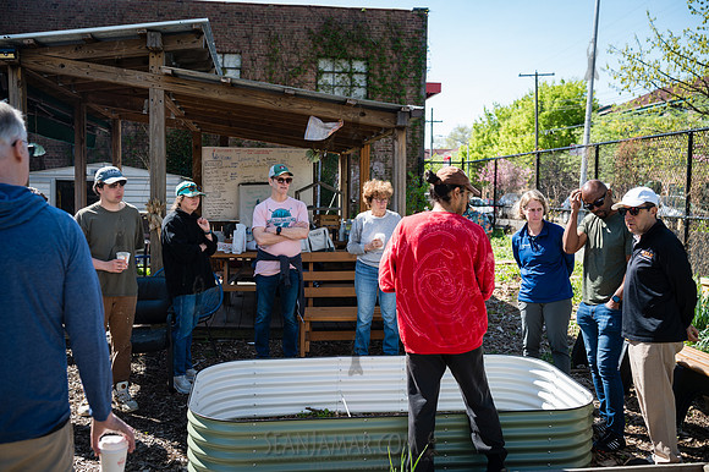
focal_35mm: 35
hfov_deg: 54.5
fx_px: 689
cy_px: 236
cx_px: 354
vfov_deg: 37.8
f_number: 3.5
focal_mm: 35
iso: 100
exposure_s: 1/320
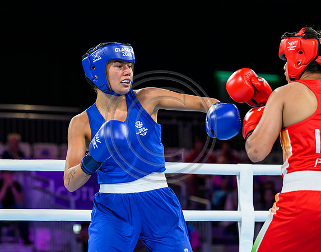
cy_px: 117
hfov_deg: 14.2
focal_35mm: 137
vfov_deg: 11.2
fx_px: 1289
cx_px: 113
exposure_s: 1/1600
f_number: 3.2
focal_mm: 110
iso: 2000
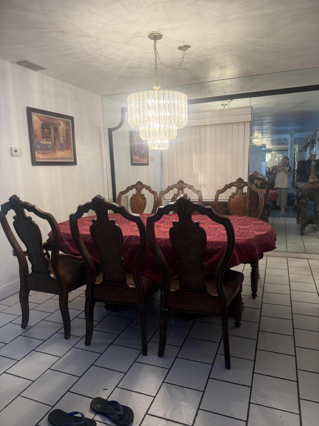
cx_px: 160
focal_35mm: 24
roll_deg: +1.9
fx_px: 295
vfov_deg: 71.6
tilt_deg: -9.2
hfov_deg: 56.8
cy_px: 213
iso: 160
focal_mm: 6.76
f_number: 1.78
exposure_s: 1/120
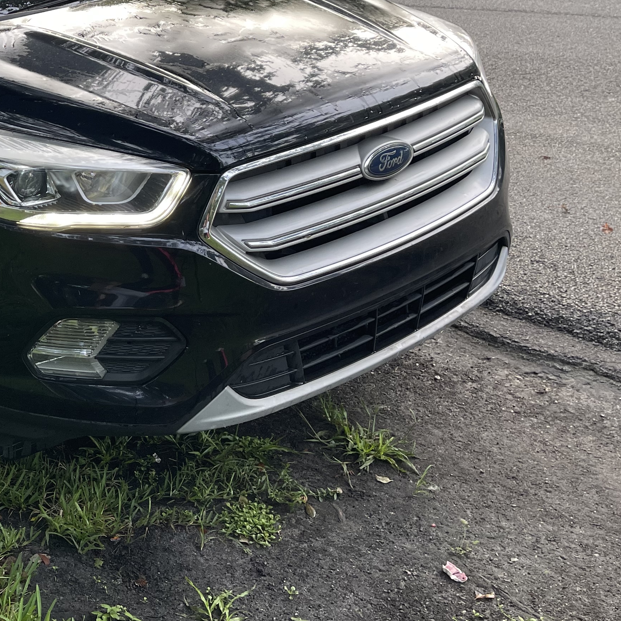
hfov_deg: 30.4
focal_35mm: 51
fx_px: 1035
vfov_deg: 32.8
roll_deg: +4.3
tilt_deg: -16.0
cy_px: 160
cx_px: -38
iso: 80
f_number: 1.6
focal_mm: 5.1
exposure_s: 1/121
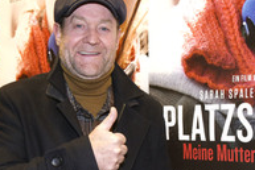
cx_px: 110
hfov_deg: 28.8
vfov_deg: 19.2
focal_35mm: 70
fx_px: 496
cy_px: 144
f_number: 6.3
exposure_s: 1/60
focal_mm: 30
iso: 1250
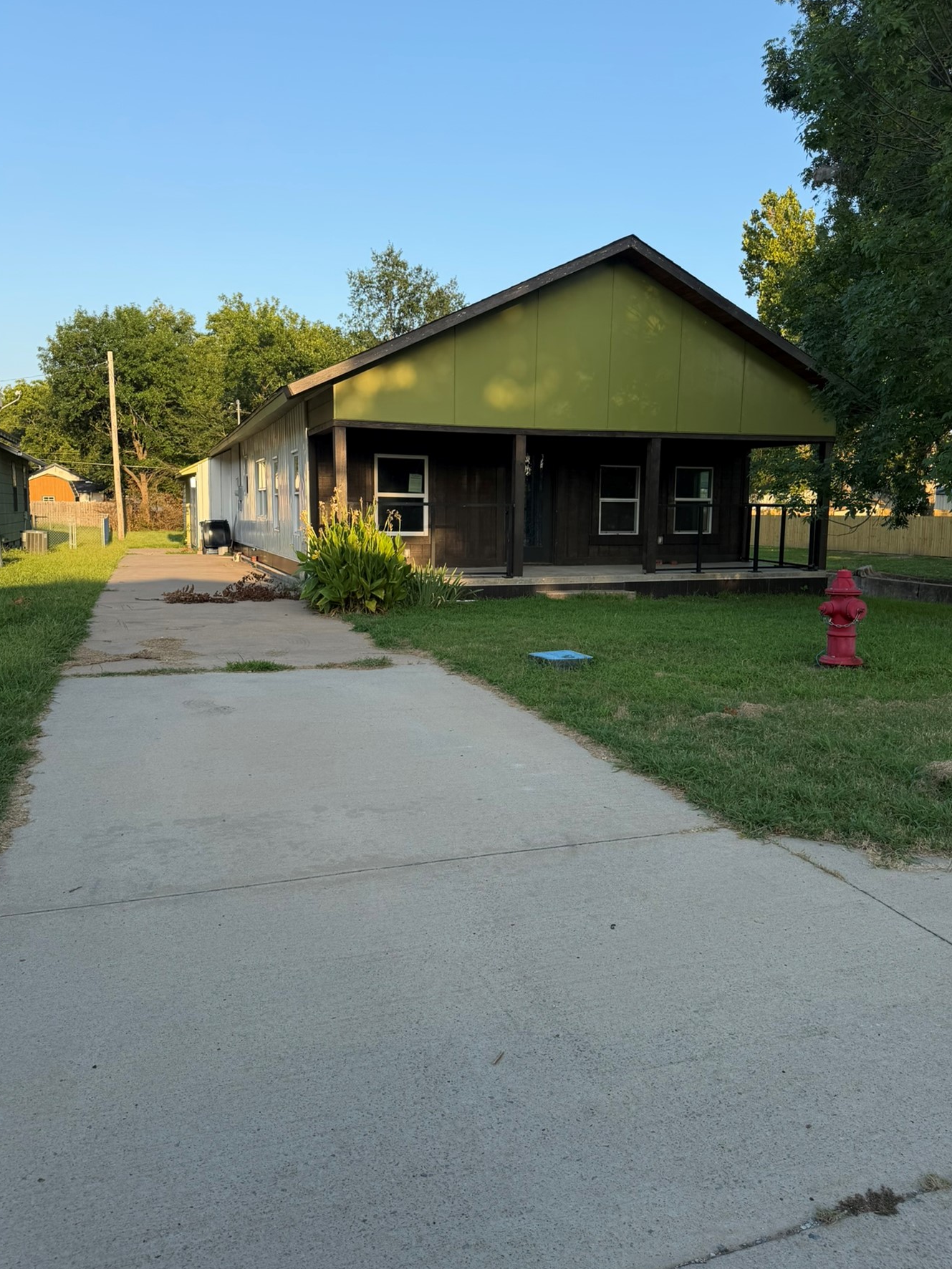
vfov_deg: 67.3
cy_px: 613
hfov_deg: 53.0
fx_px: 953
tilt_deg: -7.0
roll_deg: -1.1
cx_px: 507
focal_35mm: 26
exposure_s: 1/1156
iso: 80
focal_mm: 6.76
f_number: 1.78
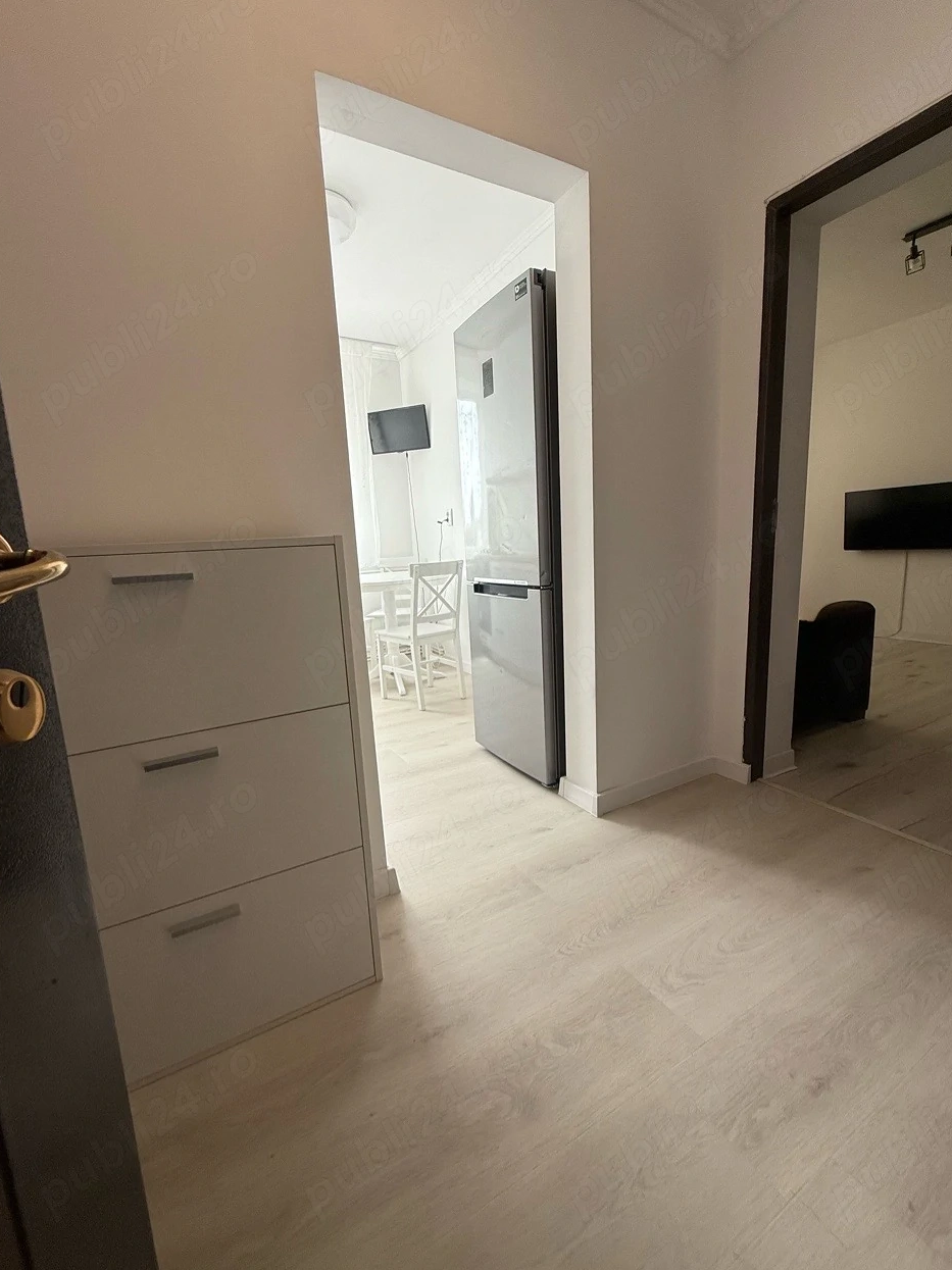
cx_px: 480
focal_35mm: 15
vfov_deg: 98.2
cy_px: 639
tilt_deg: -8.2
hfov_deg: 81.7
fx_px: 550
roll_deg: +2.6
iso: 64
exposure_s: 1/99
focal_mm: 2.22
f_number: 2.2
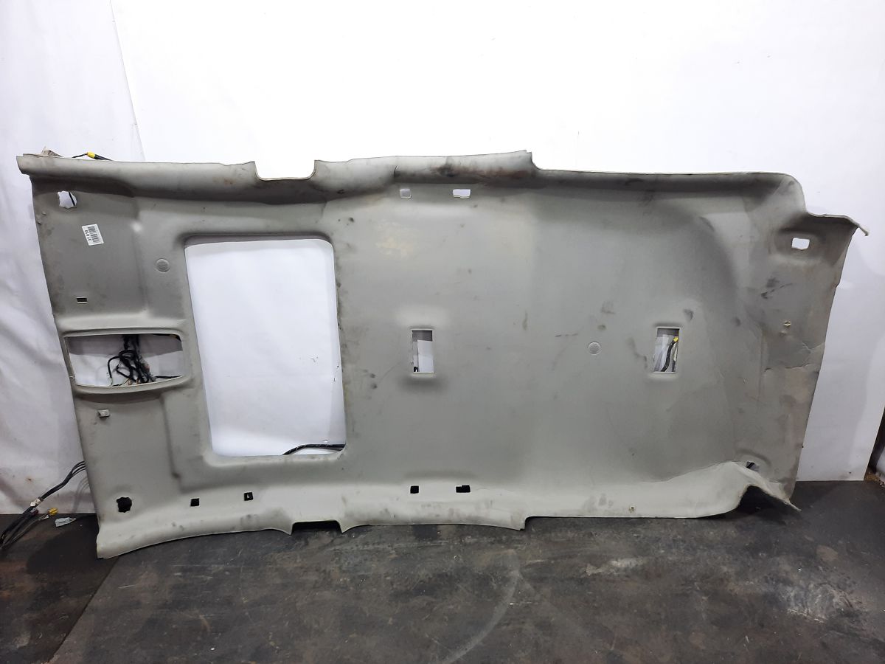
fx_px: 639
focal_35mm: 25
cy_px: 332
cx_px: 442
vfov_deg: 54.9
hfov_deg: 69.4
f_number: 2
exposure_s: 1/50
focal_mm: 4.6
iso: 125
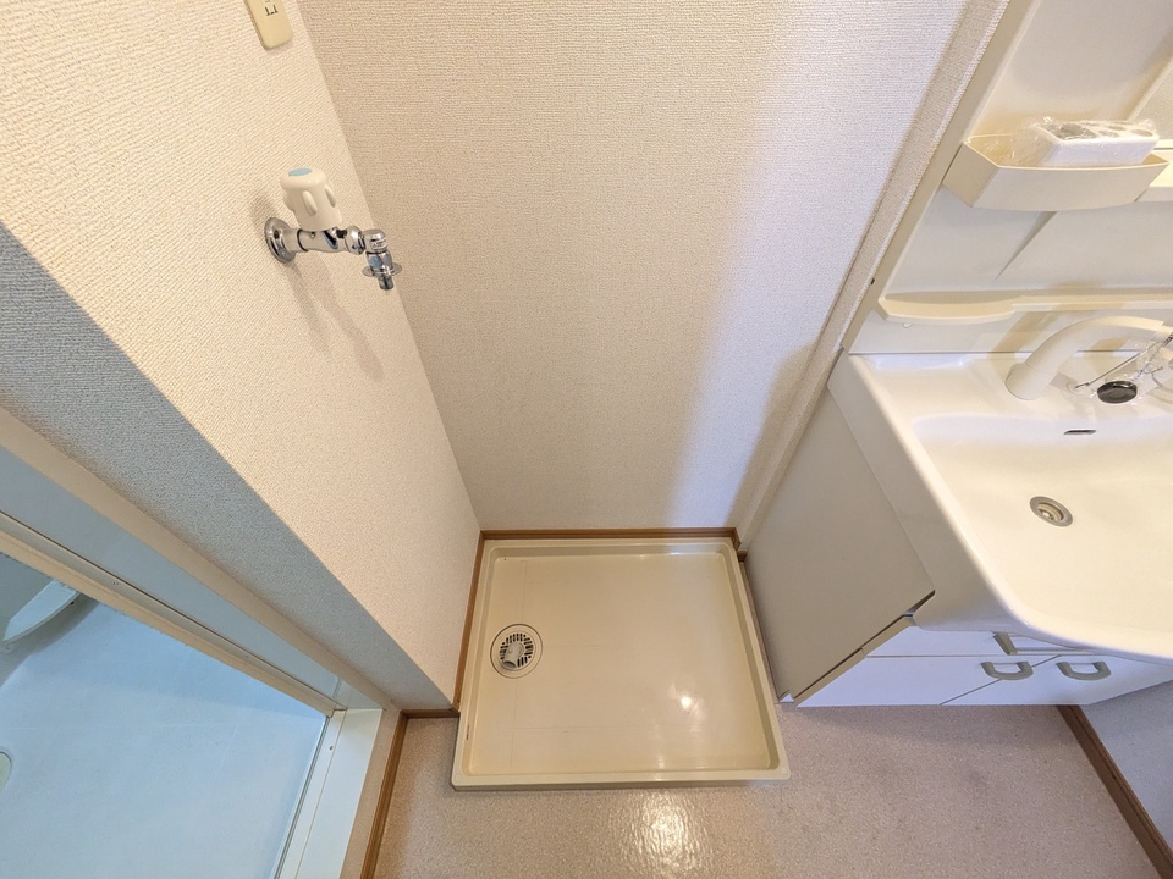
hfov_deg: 102.1
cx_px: 586
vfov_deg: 85.7
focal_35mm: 14
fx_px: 474
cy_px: 440
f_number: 2.2
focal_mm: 1.83
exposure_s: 1/60
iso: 429
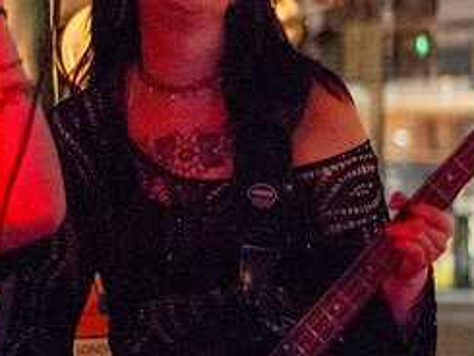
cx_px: 193
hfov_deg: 11.5
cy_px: 97
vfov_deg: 8.7
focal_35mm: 171
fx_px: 2343
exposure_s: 1/70
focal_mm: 50
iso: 2500
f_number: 1.8
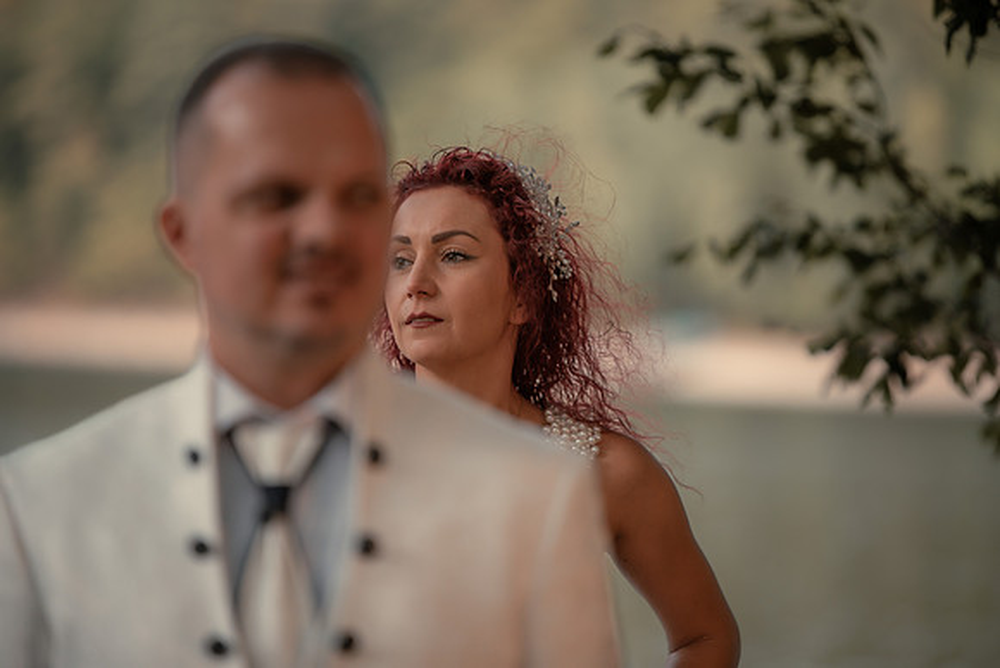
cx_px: 500
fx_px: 5807
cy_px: 334
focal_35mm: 209
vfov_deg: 6.6
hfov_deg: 9.8
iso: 500
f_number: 2.8
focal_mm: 200
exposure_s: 1/250
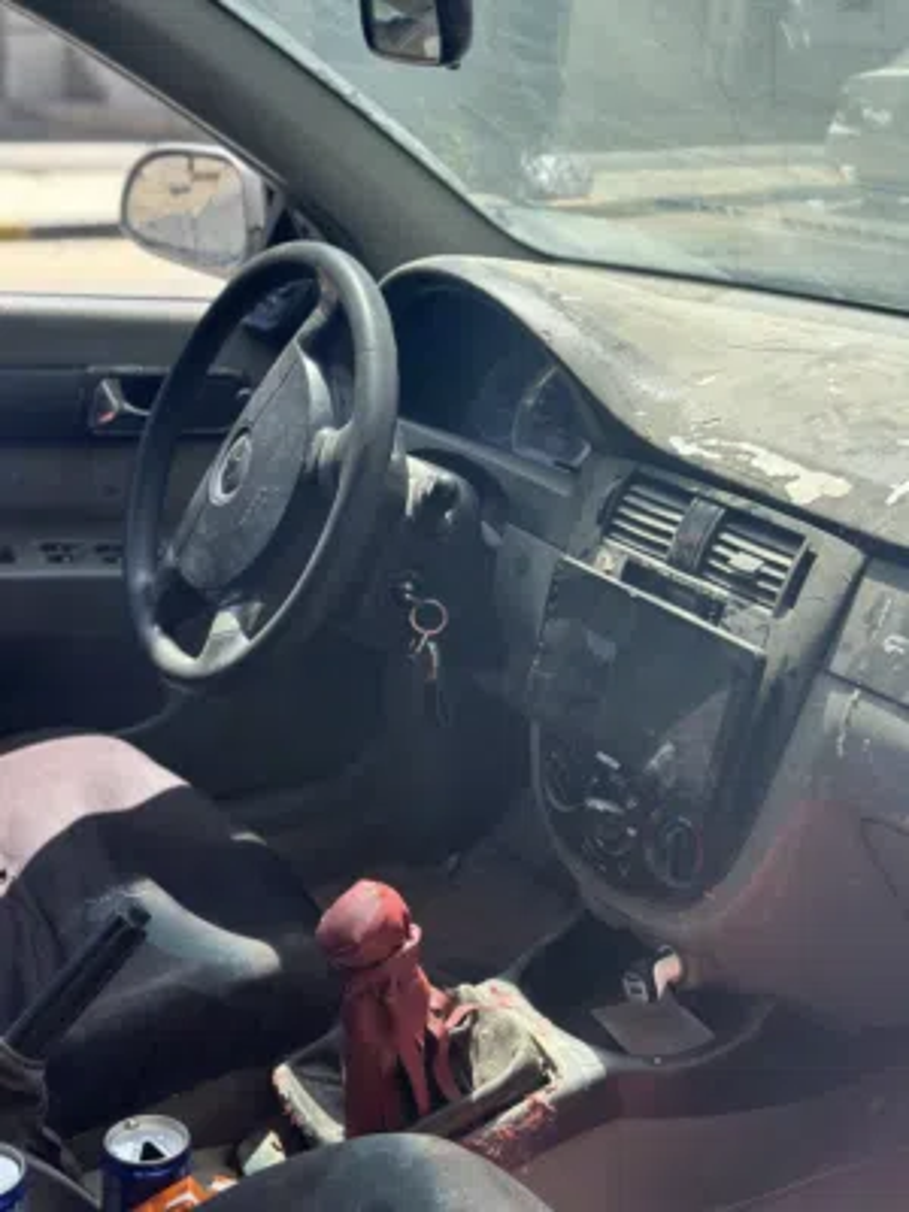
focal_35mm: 48
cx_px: 454
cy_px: 606
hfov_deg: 30.3
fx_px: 1681
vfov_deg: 39.7
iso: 80
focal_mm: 6.86
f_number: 1.78
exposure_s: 1/1414
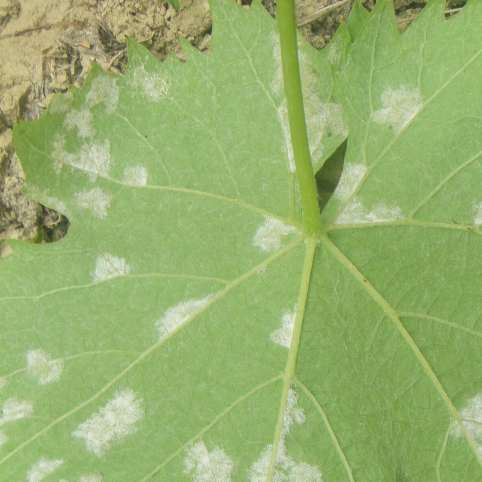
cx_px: 277
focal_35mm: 97
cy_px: 357
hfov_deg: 17.9
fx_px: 1528
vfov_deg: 17.8
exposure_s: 1/40
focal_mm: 9.1
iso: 50
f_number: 4
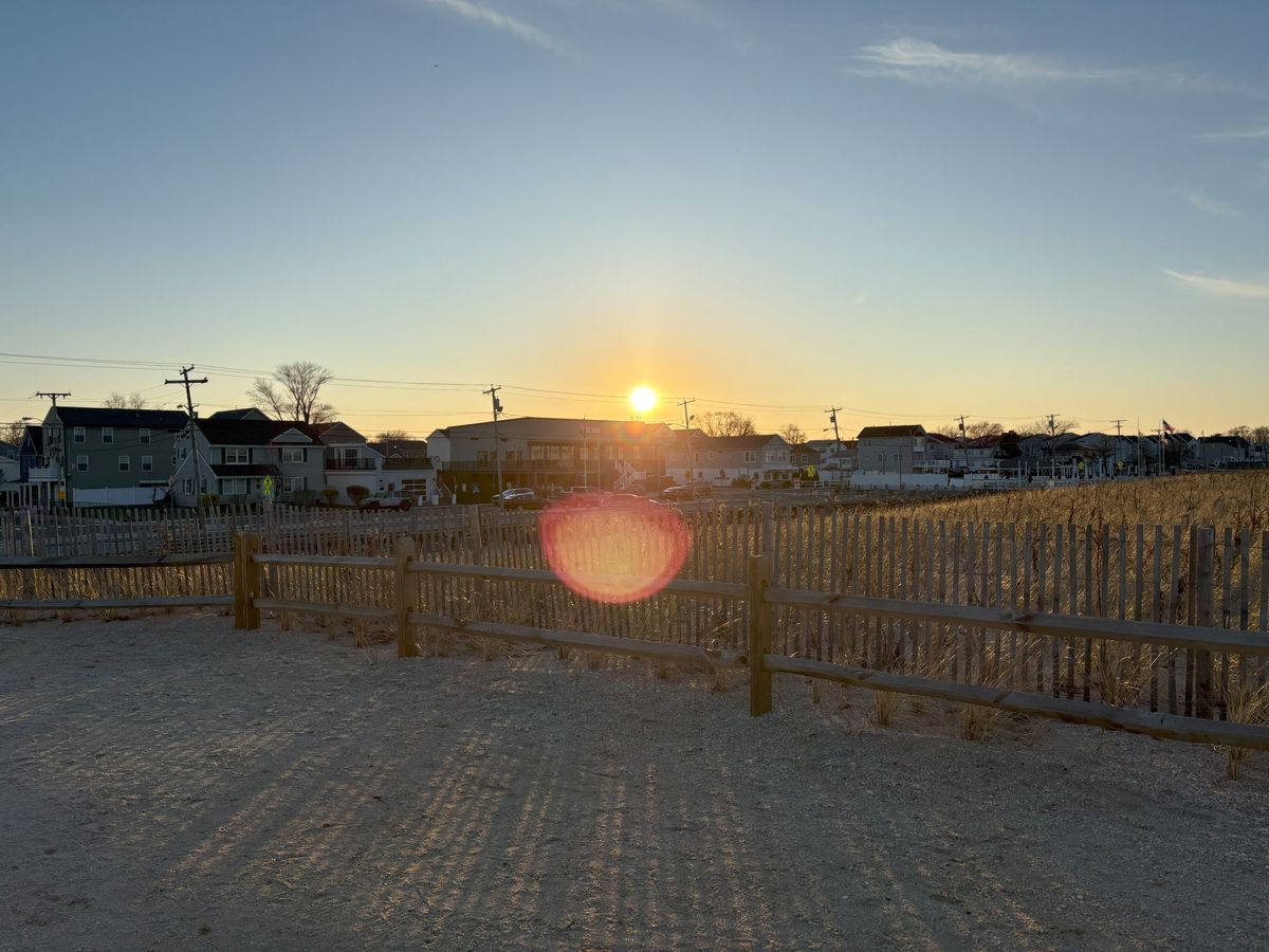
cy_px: 476
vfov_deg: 53.1
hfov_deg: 67.3
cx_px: 634
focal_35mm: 26
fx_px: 953
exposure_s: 1/3831
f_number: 1.6
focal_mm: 5.96
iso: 50
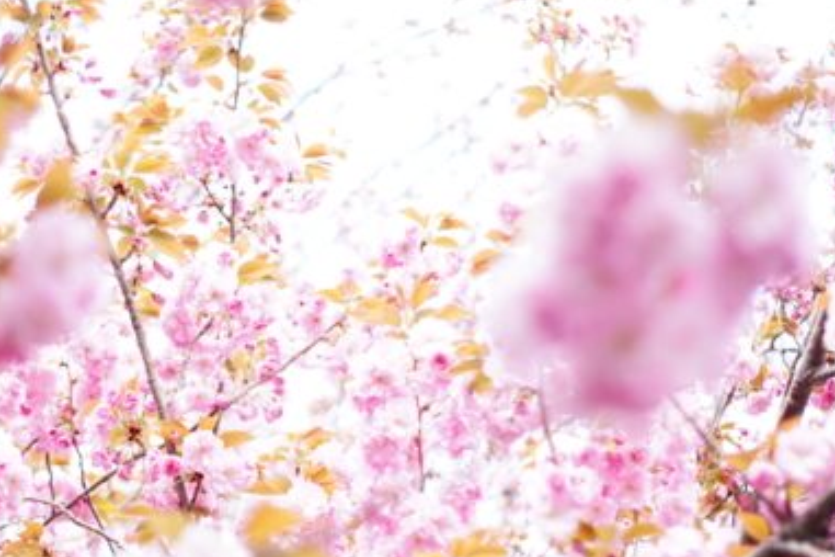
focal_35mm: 84
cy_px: 372
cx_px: 195
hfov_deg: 23.9
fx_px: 1948
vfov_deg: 16.2
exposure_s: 1/200
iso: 125
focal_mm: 50
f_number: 2
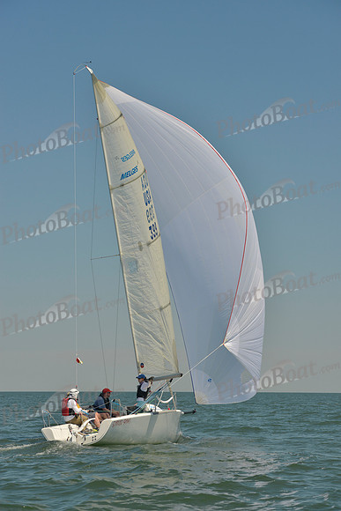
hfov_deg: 14.9
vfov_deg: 22.1
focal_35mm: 92
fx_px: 1306
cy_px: 256
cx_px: 170
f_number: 8
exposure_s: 1/640
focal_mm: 92
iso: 200
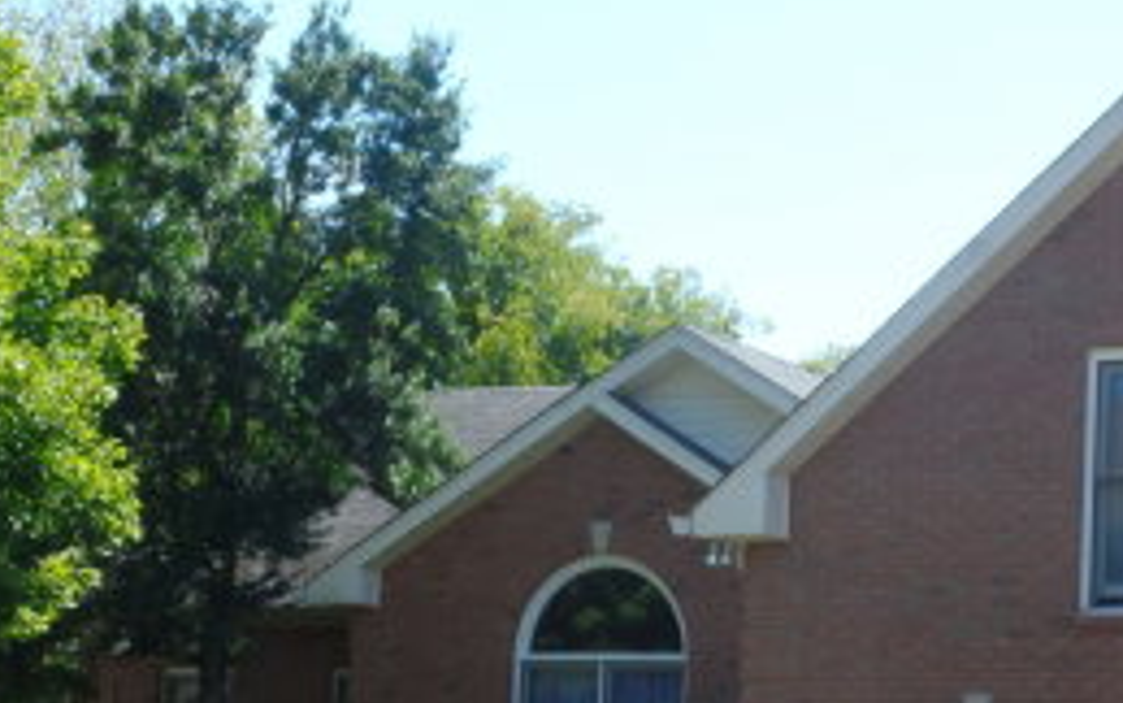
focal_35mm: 109
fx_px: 3337
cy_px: 811
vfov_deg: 11.8
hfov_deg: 19.0
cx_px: 854
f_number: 3.4
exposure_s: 1/500
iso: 100
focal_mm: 9.2
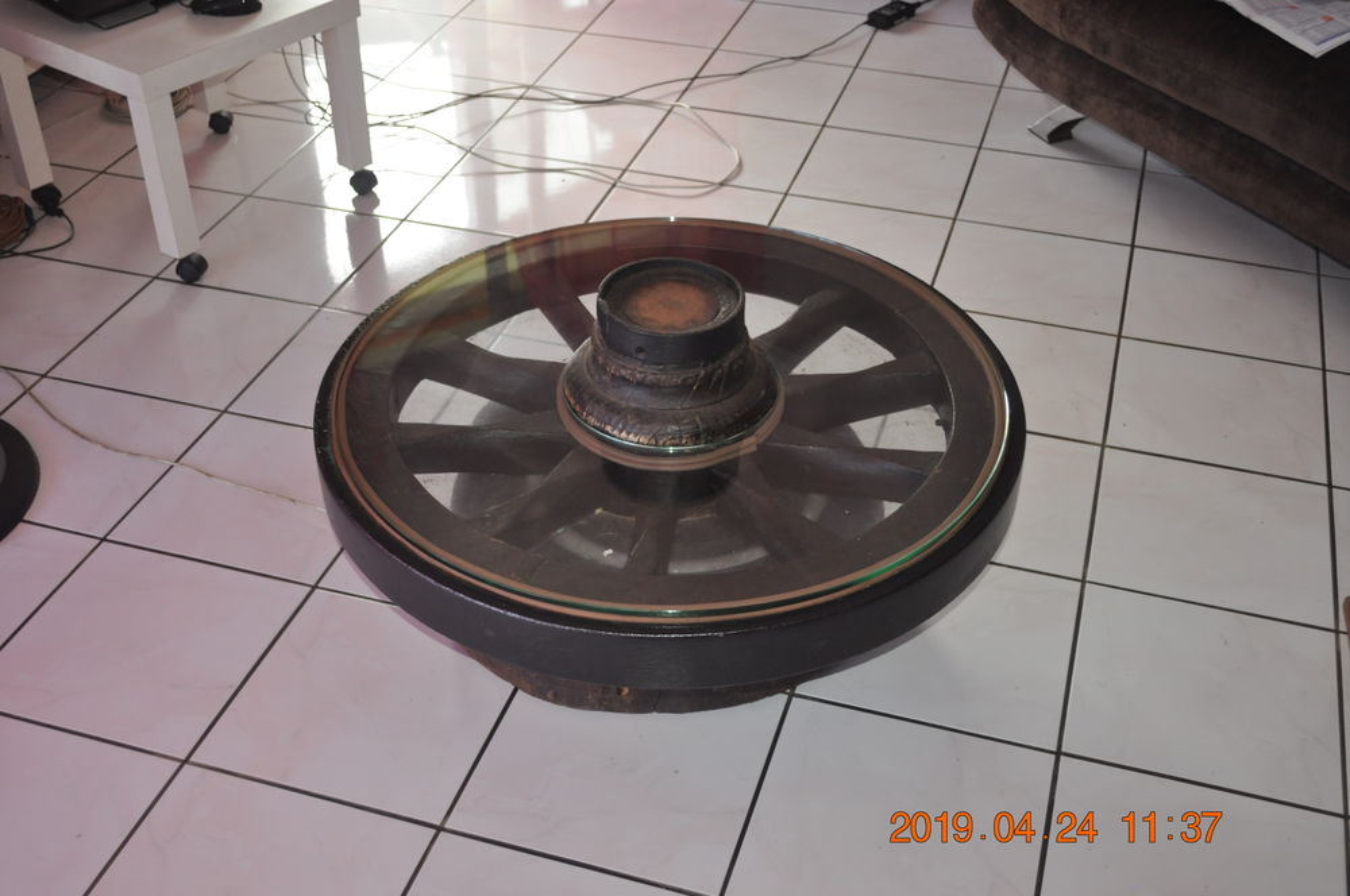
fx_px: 1573
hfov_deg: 46.5
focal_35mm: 42
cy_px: 448
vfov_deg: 31.8
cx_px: 675
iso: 800
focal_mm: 28
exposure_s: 1/80
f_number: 4.5
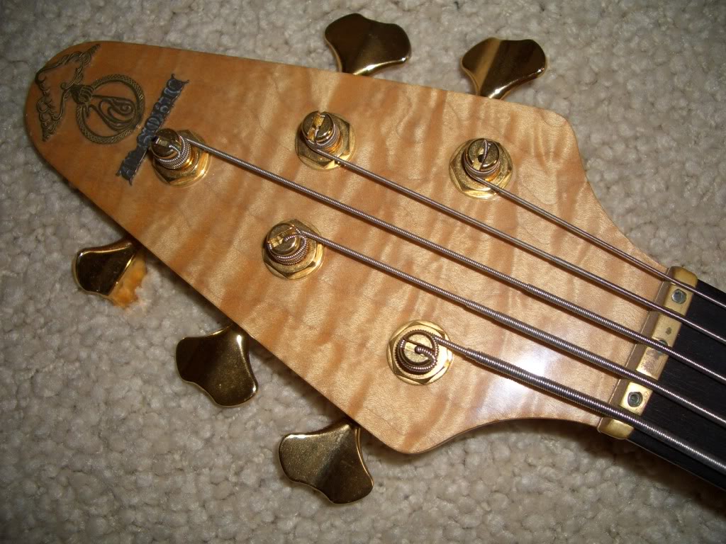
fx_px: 734
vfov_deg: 40.7
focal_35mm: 35
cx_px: 363
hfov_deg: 52.6
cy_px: 272
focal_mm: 5.8
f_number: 2.6
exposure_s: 1/60
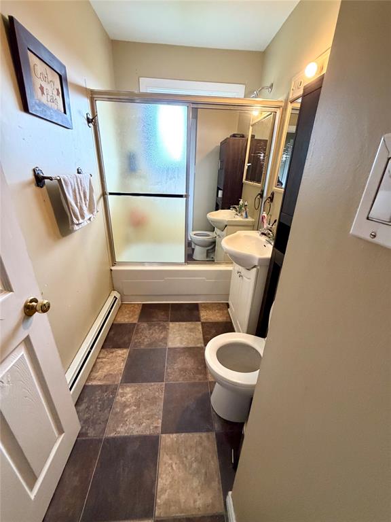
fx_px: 211
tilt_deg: -26.0
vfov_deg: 102.1
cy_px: 261
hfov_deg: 85.7
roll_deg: -4.3
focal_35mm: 14
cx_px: 196
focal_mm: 2.22
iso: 320
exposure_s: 1/111
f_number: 2.2
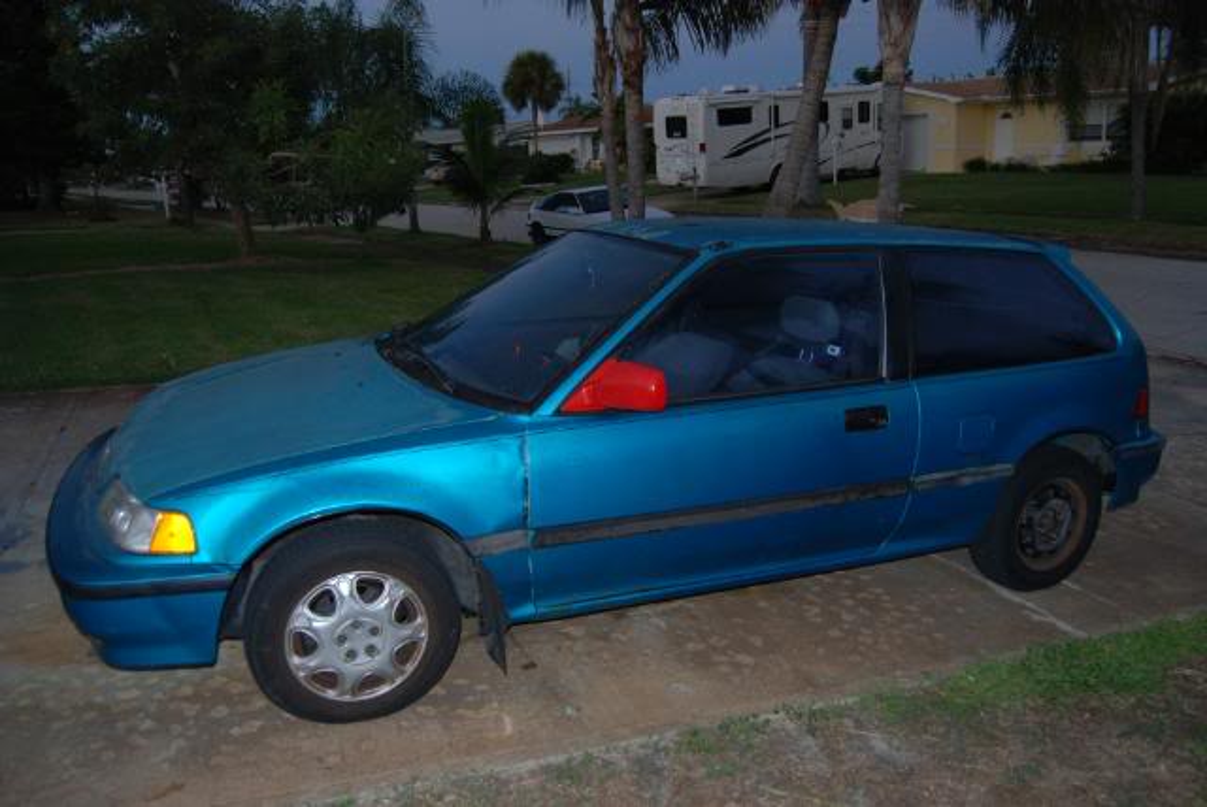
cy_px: 404
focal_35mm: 27
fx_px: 906
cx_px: 604
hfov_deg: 67.3
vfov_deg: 48.0
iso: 200
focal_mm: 18
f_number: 3.5
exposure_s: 1/60
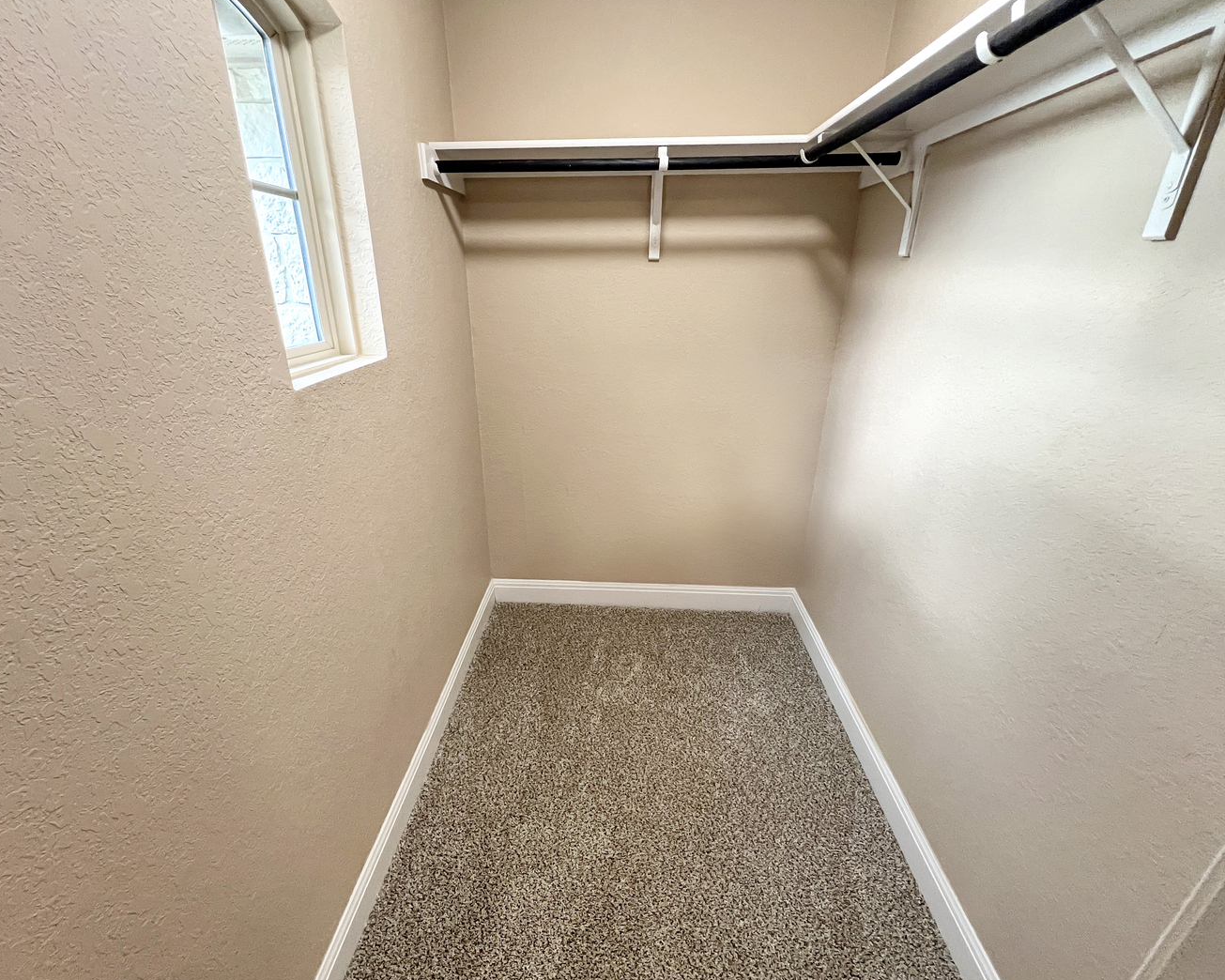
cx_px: 594
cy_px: 500
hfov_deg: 100.7
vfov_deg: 88.0
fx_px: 508
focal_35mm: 14
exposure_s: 1/60
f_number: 1.8
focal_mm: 1.57
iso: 320
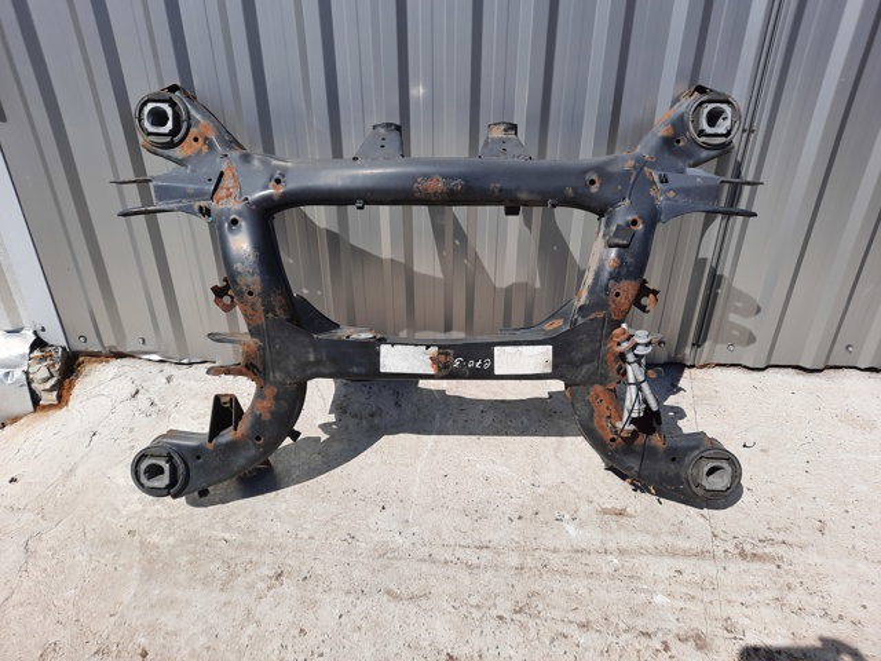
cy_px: 330
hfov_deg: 69.4
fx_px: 636
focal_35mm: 25
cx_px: 440
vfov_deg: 54.9
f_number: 2
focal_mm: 4.6
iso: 32
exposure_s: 1/1370
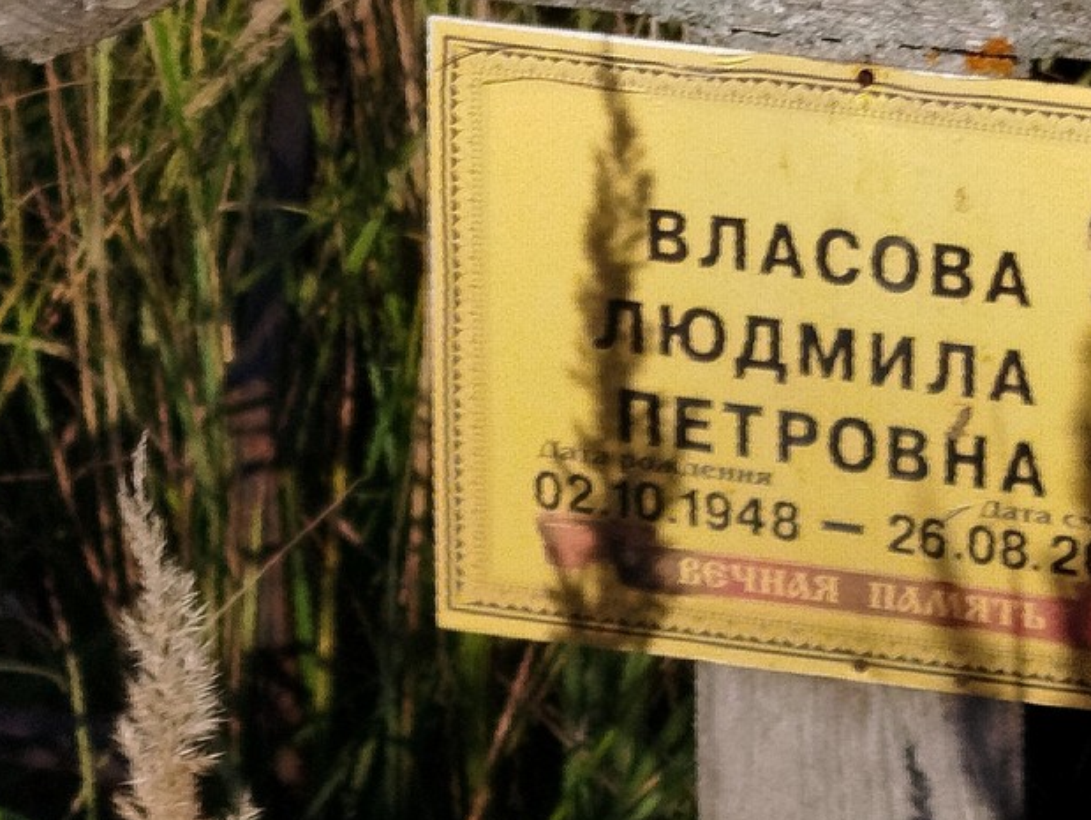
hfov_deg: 31.2
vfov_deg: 23.7
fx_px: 1955
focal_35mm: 62
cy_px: 384
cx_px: 573
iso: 50
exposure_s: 1/992
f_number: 1.7
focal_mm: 5.31
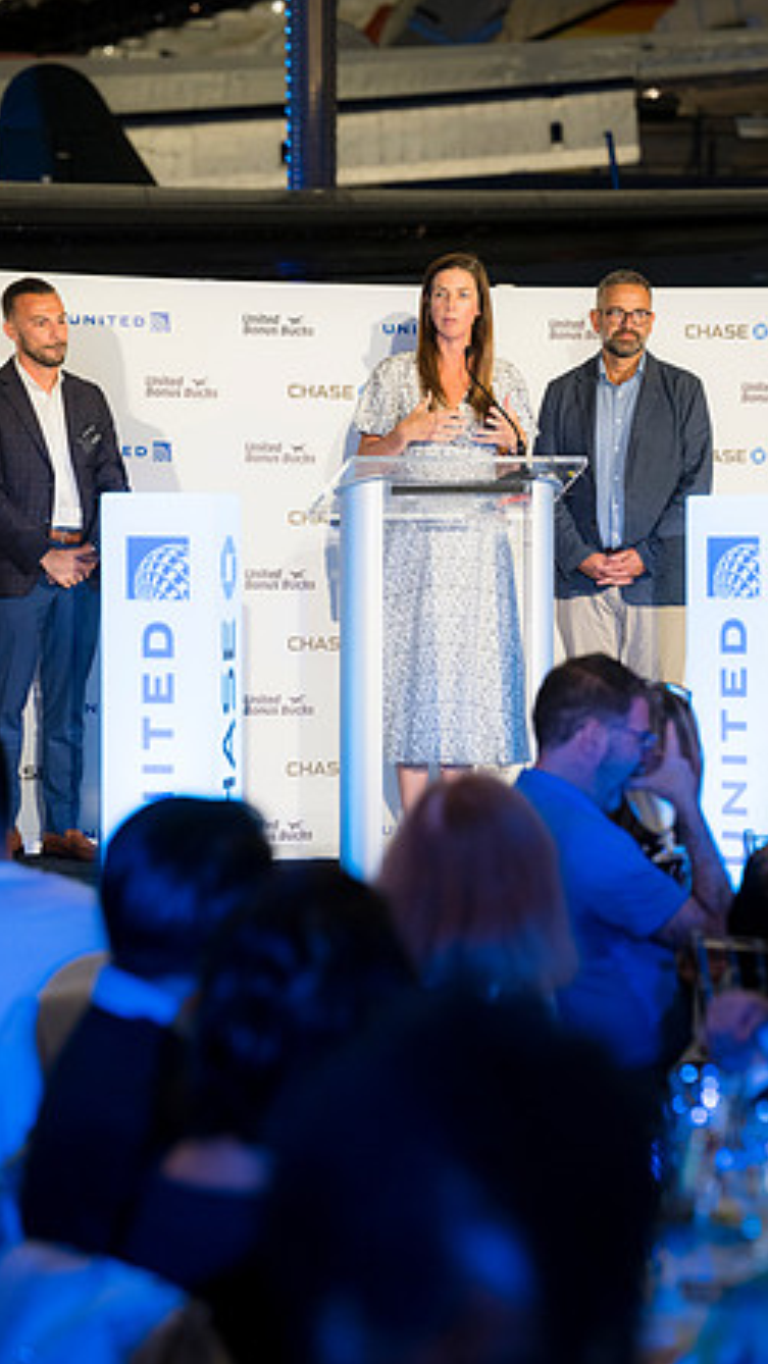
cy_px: 682
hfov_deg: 9.3
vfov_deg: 16.5
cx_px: 447
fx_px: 4705
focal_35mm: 130
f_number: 4
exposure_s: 1/80
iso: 1800
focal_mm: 123
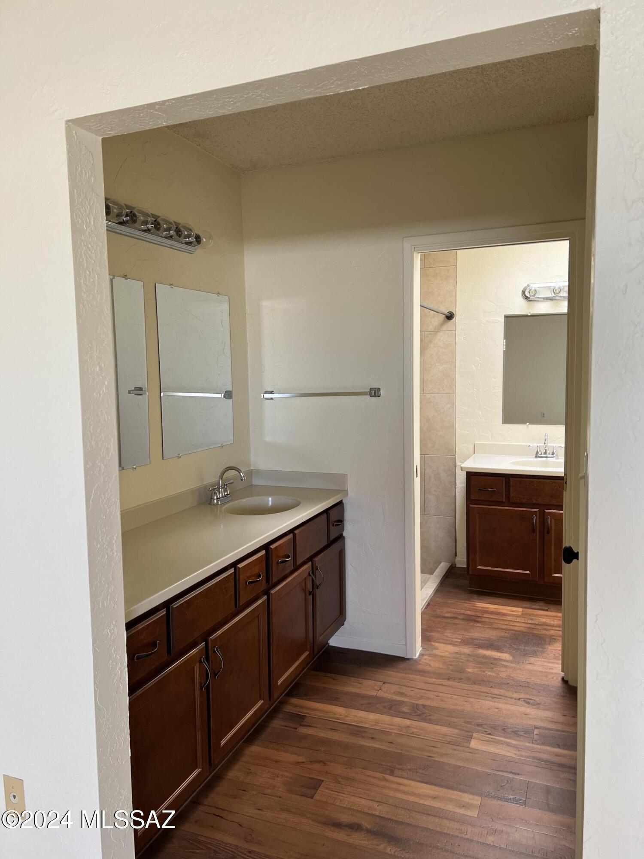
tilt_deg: -2.9
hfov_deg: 53.1
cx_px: 322
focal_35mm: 26
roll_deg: +1.7
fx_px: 645
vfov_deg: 67.3
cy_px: 430
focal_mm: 5.7
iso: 80
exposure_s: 1/121
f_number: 1.5
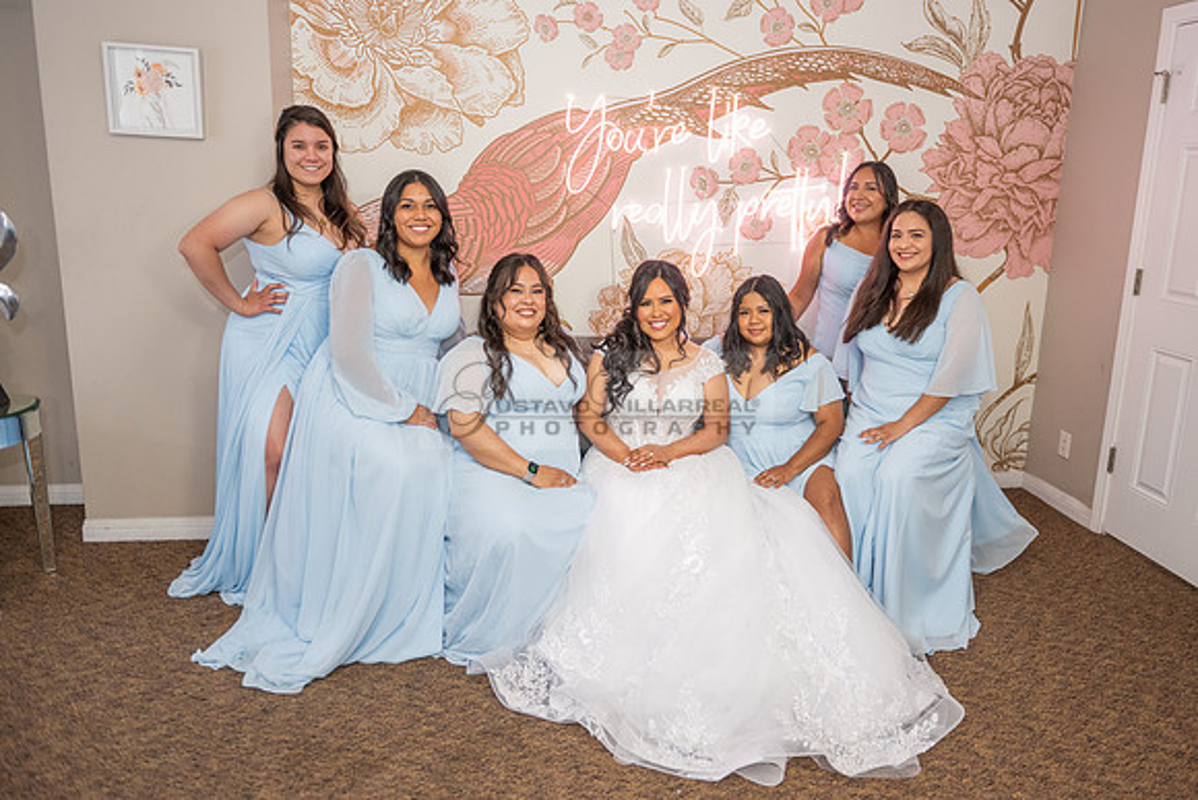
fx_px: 873
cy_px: 364
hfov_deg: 68.7
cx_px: 655
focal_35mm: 26
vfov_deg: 49.1
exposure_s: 1/160
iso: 800
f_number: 3.2
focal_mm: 24
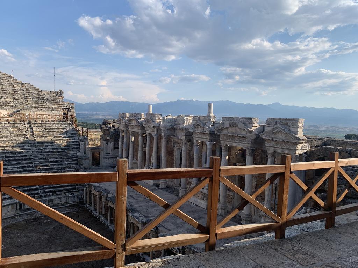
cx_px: 179
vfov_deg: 53.1
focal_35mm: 26
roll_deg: -2.2
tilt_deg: -3.6
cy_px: 134
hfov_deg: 67.3
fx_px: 269
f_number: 1.8
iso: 25
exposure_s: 1/1689
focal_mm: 4.25
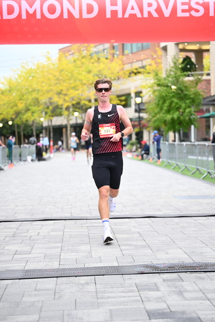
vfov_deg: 26.6
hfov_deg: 18.0
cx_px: 108
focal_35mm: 76
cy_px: 161
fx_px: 680
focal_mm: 76
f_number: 2.8
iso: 1600
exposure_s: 1/1250
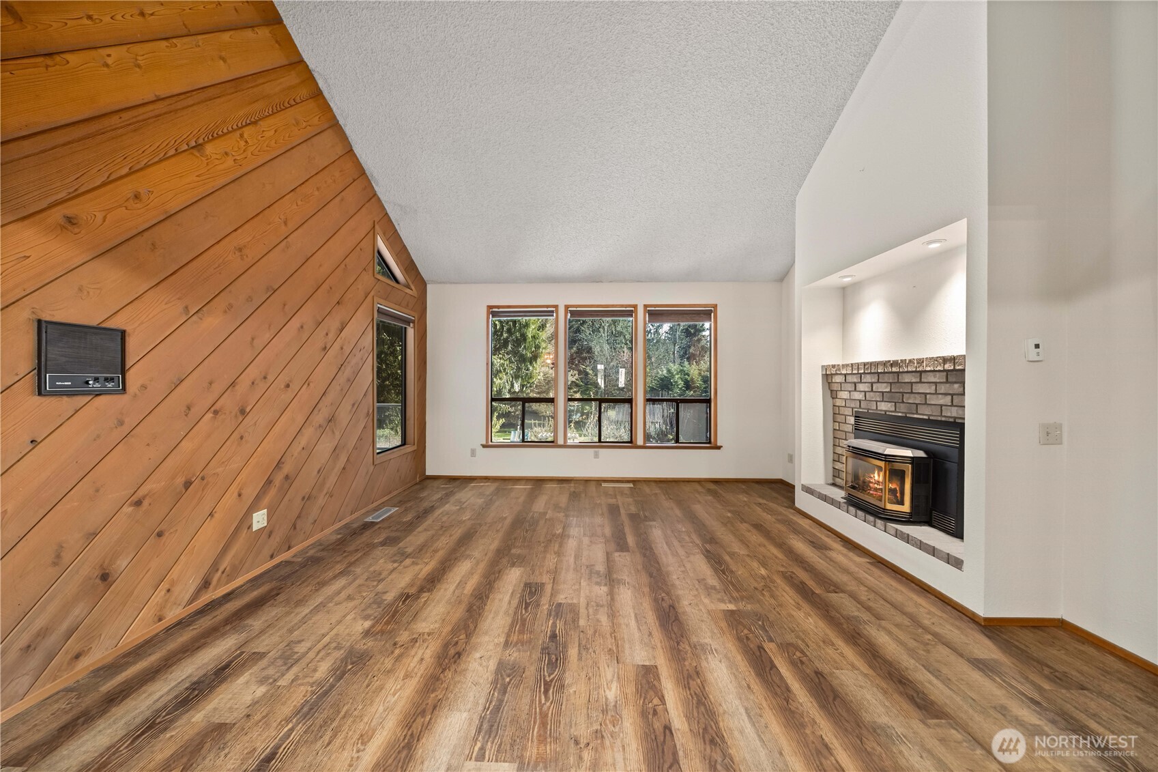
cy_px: 386
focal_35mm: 12
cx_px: 579
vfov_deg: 90.0
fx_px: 386
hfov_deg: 112.6
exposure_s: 1/2.5
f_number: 7.1
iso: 1000
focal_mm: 12
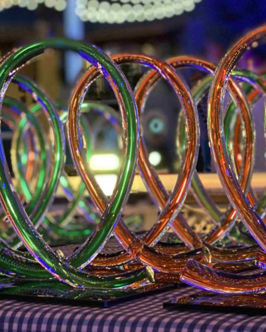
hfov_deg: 18.5
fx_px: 797
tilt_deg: -1.4
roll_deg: +2.1
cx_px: 261
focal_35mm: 81
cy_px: 172
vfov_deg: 23.6
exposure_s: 1/40
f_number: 2
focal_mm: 6
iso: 400
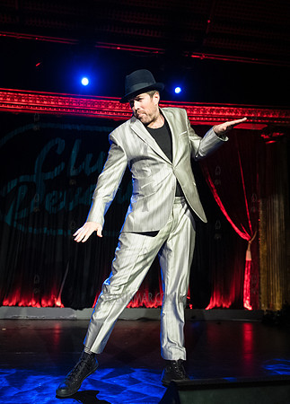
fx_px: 404
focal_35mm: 35
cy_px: 202
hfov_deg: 39.5
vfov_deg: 53.1
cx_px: 140
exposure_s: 1/200
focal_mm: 24
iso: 4000
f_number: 2.8
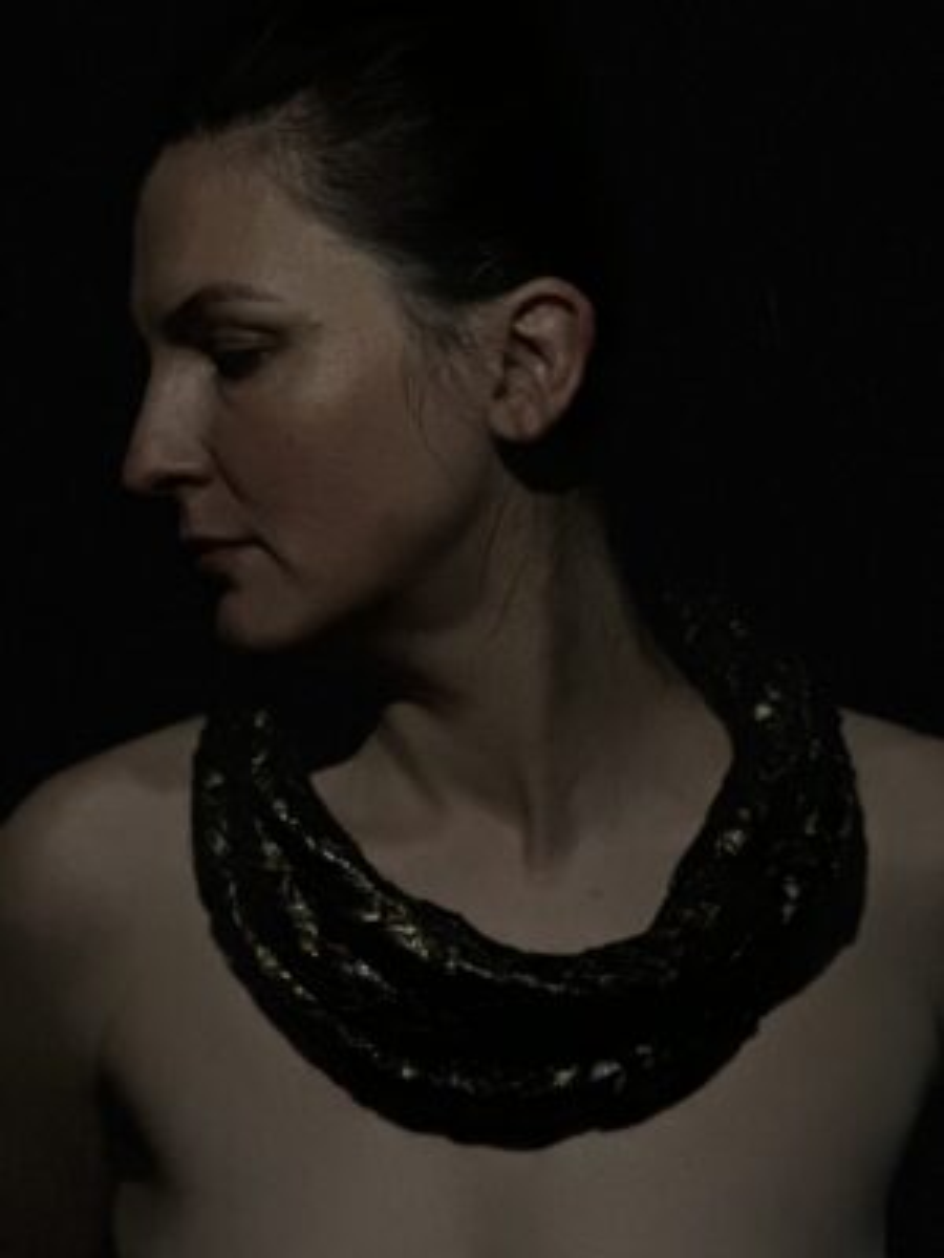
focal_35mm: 77
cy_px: 629
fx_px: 2800
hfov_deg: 19.1
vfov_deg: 25.3
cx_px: 472
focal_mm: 9
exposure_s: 1/15
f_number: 2.8
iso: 800
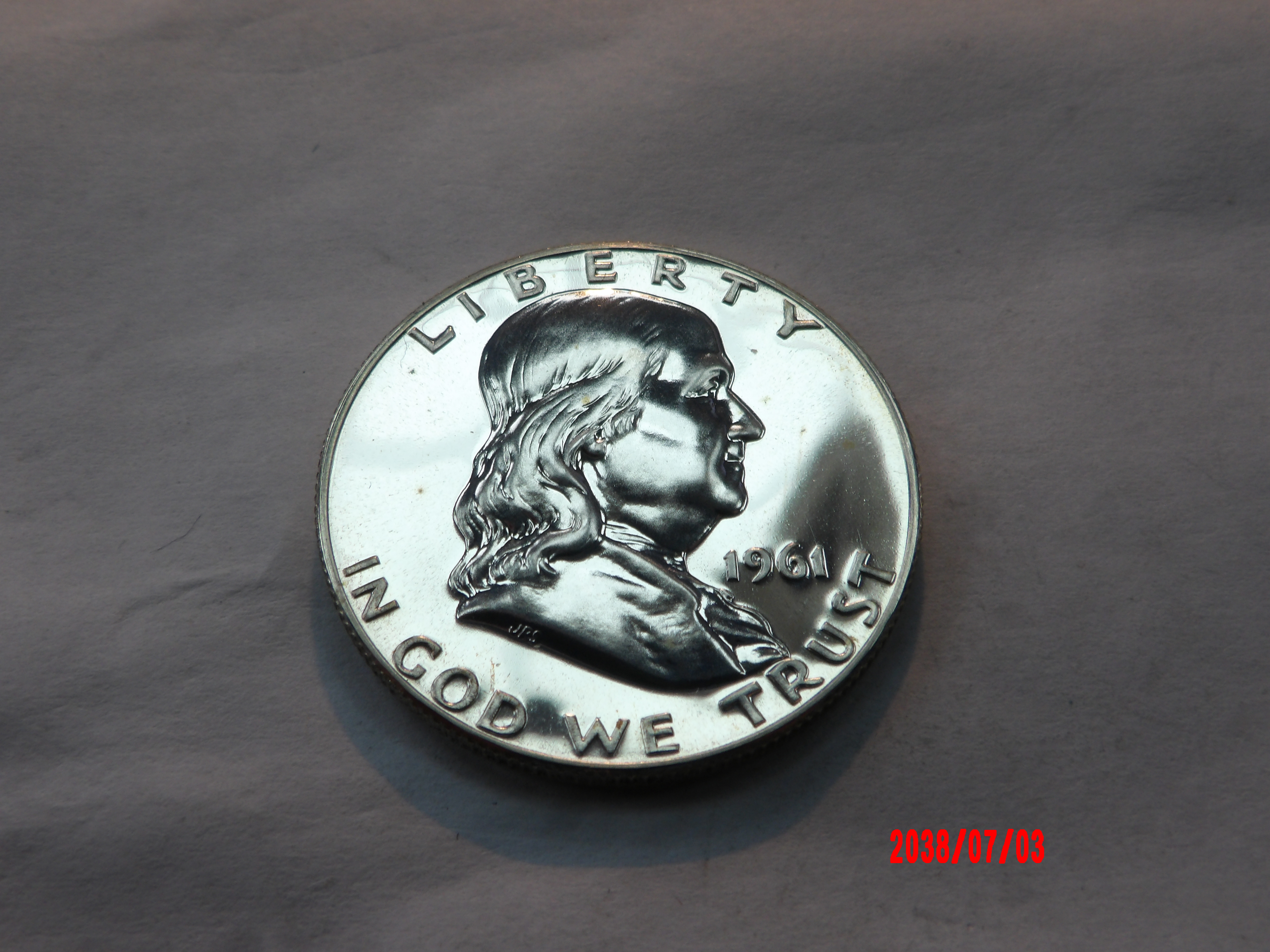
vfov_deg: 34.3
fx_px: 1541
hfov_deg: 44.8
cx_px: 635
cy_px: 476
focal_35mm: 42
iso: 100
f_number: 4.9
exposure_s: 1/40
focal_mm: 7.6
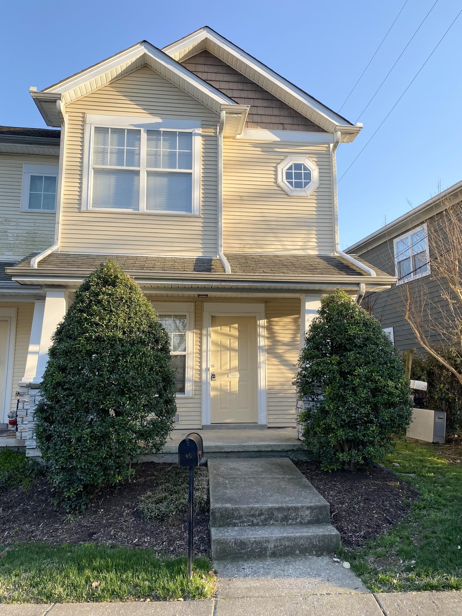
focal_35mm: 26
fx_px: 463
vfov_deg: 67.3
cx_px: 231
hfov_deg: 53.1
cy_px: 308
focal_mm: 4.25
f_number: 1.8
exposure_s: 1/549
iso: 32
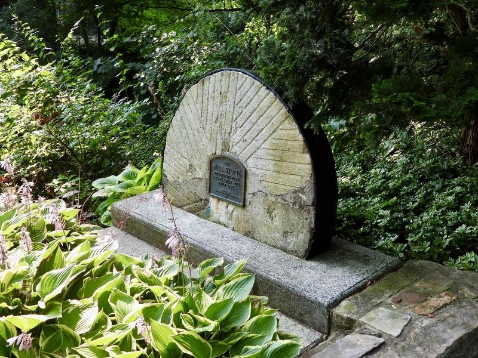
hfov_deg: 45.8
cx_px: 239
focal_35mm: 41
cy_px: 179
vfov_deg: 35.1
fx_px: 566
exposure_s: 1/160
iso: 100
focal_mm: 7.4
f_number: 3.2
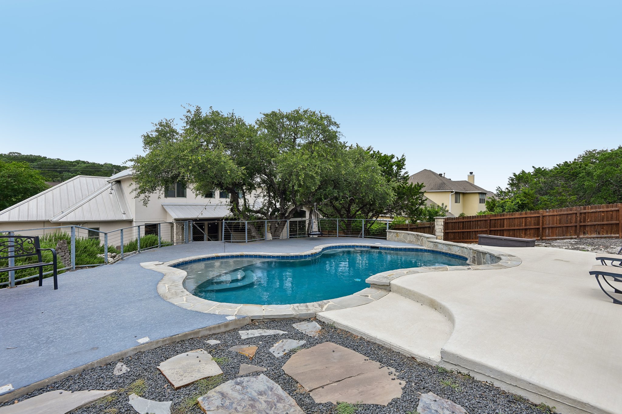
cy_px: 207
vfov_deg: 73.7
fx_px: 276
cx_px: 311
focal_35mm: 16
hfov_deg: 96.7
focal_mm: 16
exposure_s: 1/400
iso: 400
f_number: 8
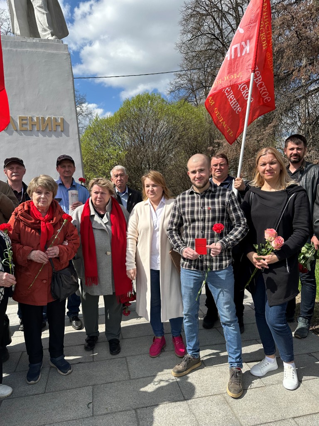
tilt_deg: -3.0
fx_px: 295
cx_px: 160
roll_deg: +0.3
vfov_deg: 71.6
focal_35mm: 24
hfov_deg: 56.8
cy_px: 213
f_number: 1.78
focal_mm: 6.86
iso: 80
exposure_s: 1/4184
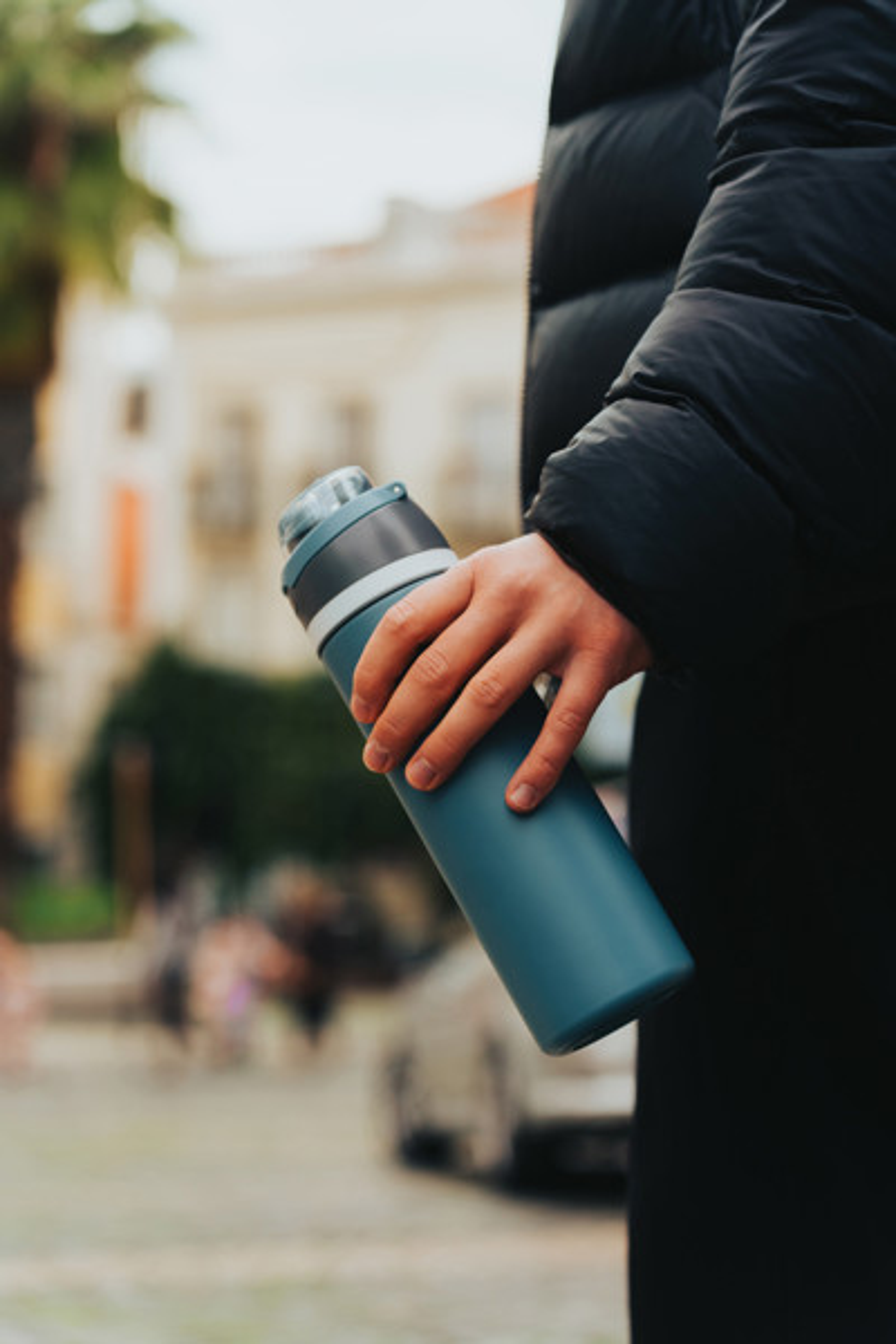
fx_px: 2277
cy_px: 672
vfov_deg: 32.9
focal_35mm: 61
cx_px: 448
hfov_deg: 22.3
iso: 200
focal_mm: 61
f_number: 2.8
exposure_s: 1/500
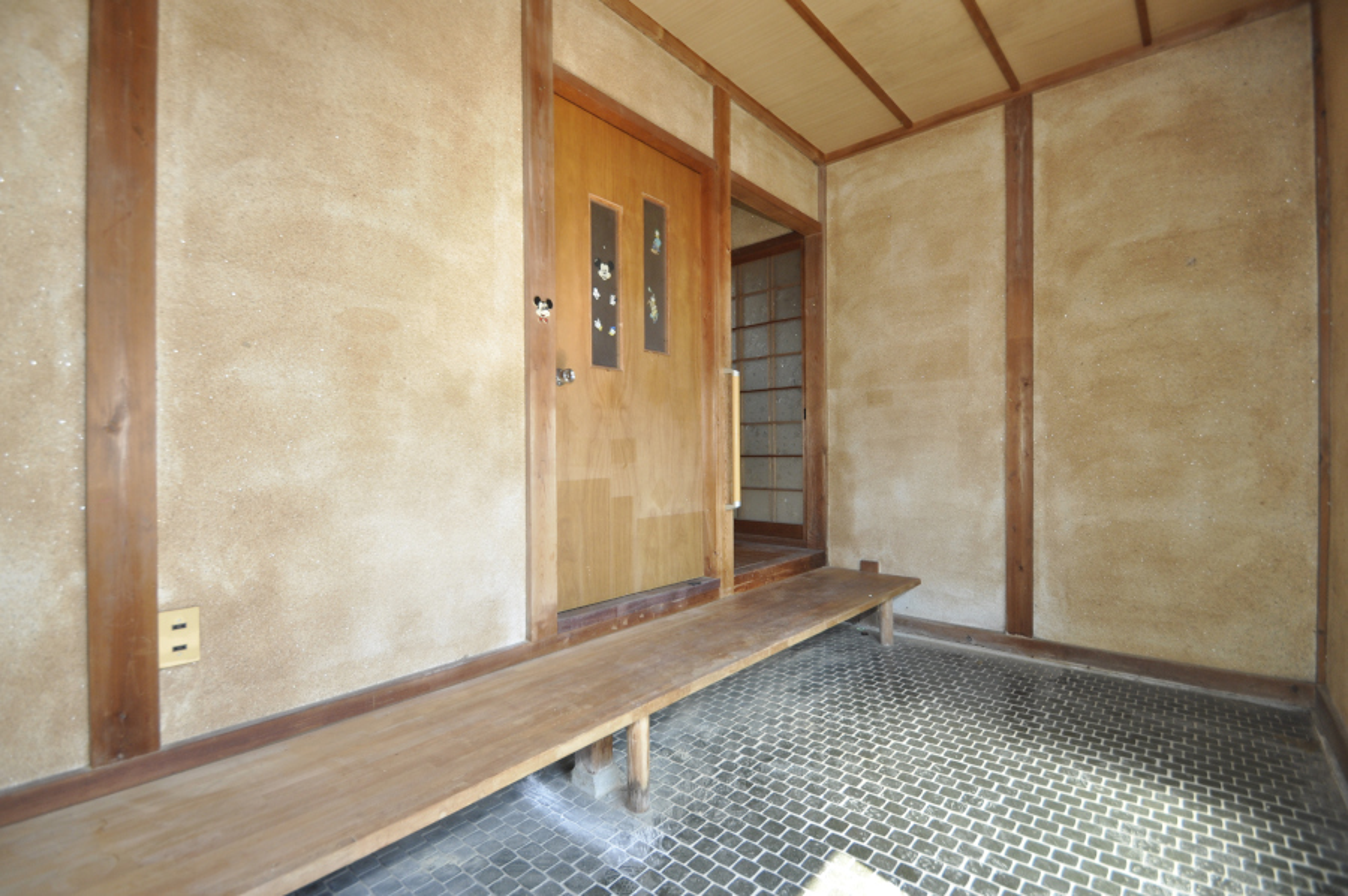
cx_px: 674
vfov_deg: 77.2
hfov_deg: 100.5
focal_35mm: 15
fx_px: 561
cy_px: 448
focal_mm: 10
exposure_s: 1/100
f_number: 5
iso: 400
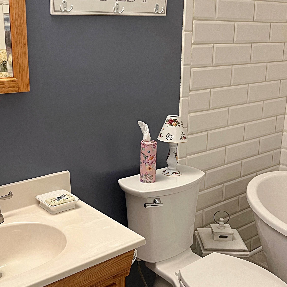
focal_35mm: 41
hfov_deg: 40.7
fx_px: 385
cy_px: 126
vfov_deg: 40.9
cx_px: 109
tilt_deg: -12.7
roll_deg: +0.6
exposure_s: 1/60
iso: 160
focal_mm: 5.7
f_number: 1.5
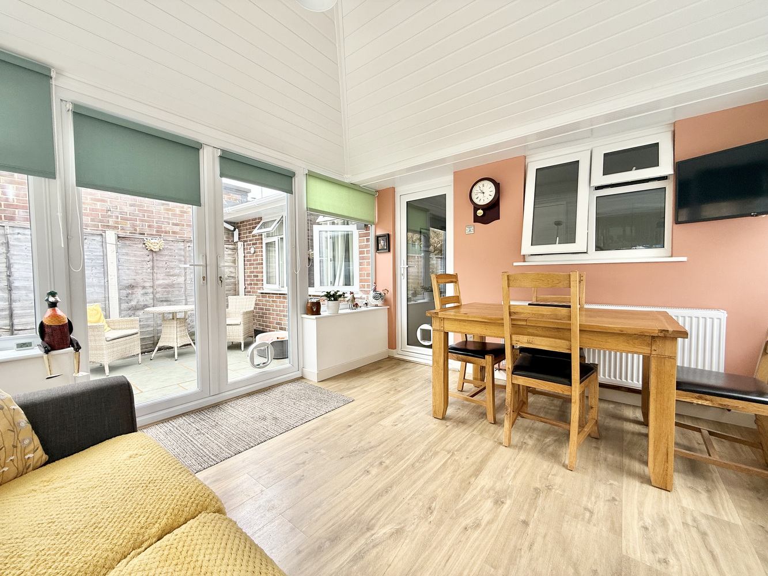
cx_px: 384
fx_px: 311
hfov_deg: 102.1
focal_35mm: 14
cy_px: 288
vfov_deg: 85.7
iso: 40
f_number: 2.2
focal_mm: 2.22
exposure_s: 1/102
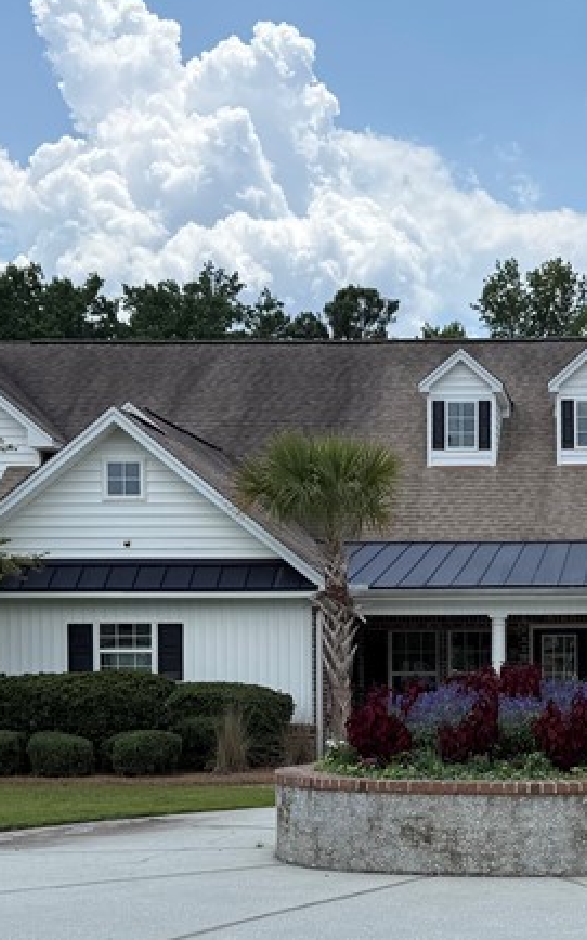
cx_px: 583
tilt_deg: -0.1
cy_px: 678
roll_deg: +0.0
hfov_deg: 20.9
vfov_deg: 33.5
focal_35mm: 60
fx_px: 1537
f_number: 1.78
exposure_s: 1/6173
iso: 80
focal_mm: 6.76
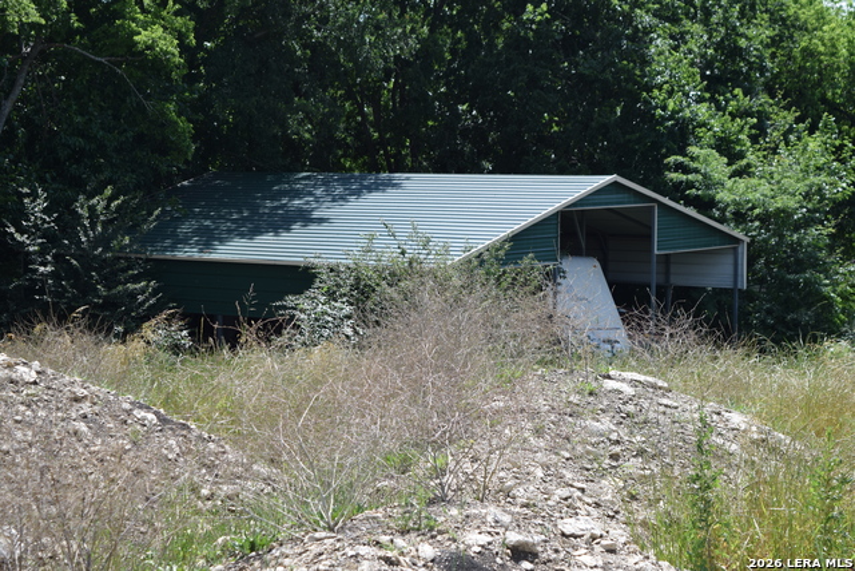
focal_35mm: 82
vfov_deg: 16.6
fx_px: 1960
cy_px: 286
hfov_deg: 24.6
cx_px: 428
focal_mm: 55
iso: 280
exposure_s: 1/250
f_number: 8
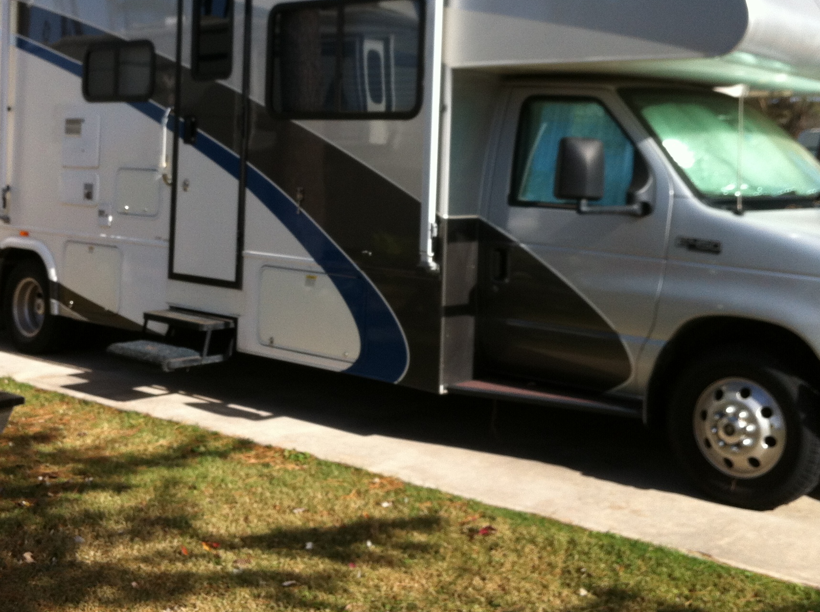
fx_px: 1253
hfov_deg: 36.2
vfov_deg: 27.1
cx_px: 360
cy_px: 166
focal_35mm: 53
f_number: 2.8
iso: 80
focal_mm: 3.85
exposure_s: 1/718
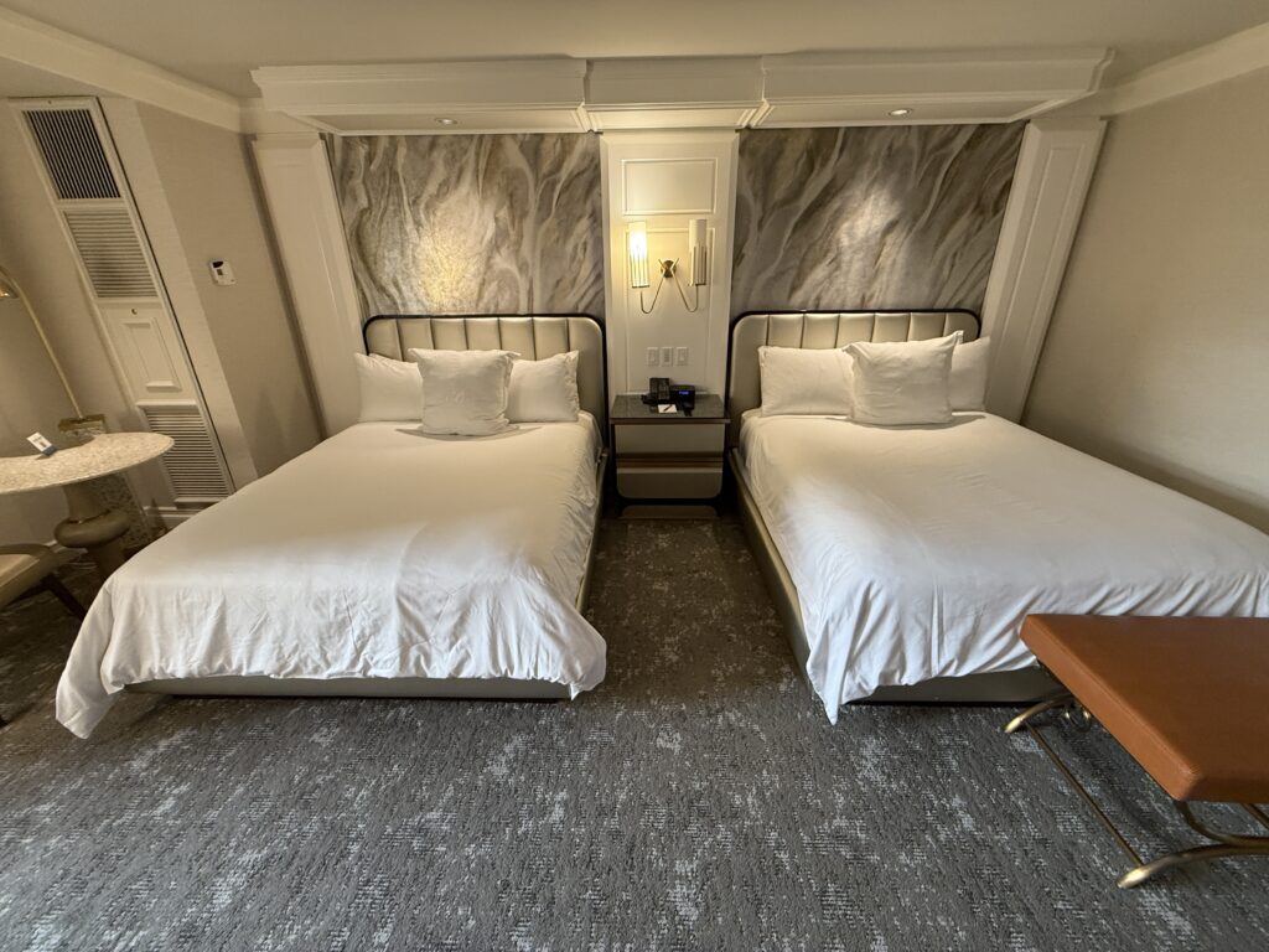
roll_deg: +0.4
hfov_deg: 102.1
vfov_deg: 85.7
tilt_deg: -22.4
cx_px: 634
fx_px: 513
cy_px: 476
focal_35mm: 14
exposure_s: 1/60
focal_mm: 2.22
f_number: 2.2
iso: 250
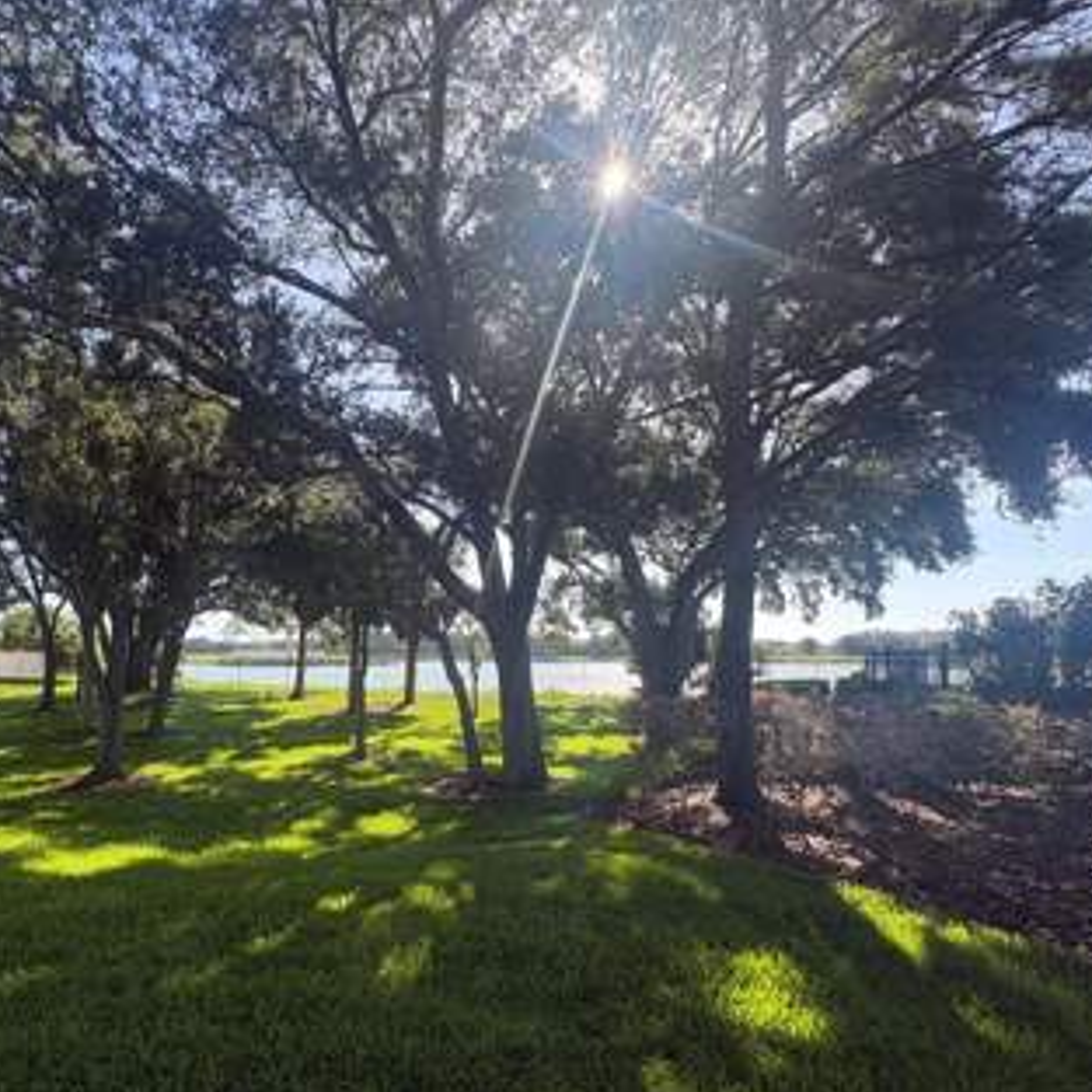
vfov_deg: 77.3
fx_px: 678
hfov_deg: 76.5
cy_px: 621
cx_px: 419
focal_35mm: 19
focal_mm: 2.22
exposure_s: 1/596
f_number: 2.2
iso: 64
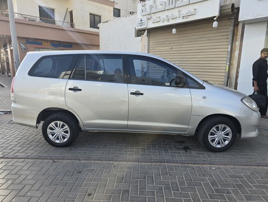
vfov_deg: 58.9
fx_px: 178
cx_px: 134
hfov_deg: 73.9
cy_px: 101
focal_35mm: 23
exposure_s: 1/232
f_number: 1.7
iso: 12
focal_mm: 6.3
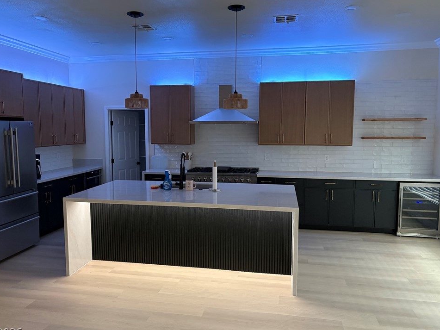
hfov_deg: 63.4
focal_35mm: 28
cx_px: 209
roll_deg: -0.1
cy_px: 162
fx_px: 356
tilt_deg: -5.5
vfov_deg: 49.7
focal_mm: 5.96
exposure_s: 1/40
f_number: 1.6
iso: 500
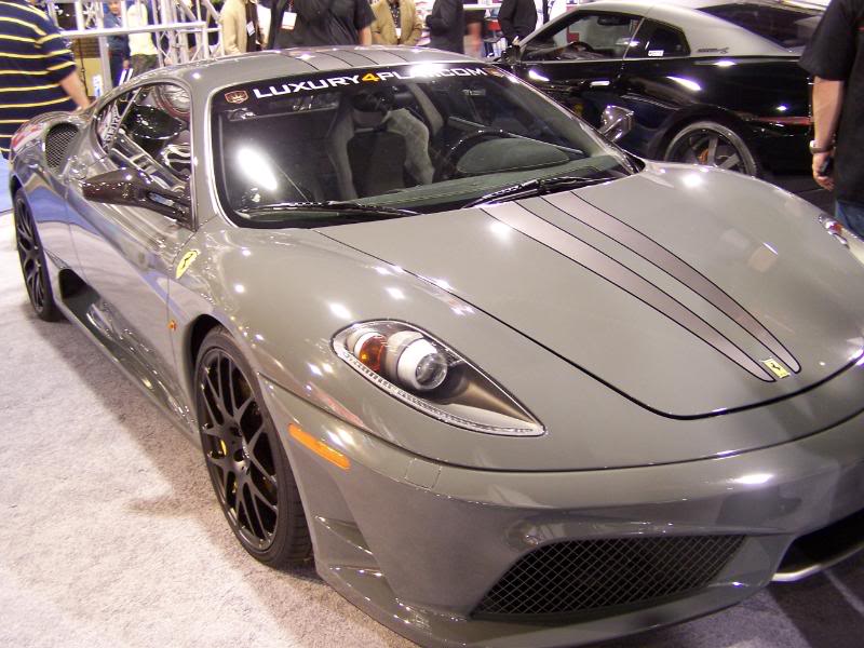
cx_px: 432
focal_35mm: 38
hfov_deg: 49.0
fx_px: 948
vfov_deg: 37.7
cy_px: 324
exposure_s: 1/8
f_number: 2.8
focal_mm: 6.3
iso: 140
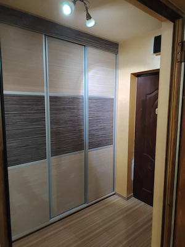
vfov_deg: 71.6
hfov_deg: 56.8
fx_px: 171
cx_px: 92
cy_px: 124
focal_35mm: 24
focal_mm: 5.25
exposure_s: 1/50
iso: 4631
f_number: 1.75
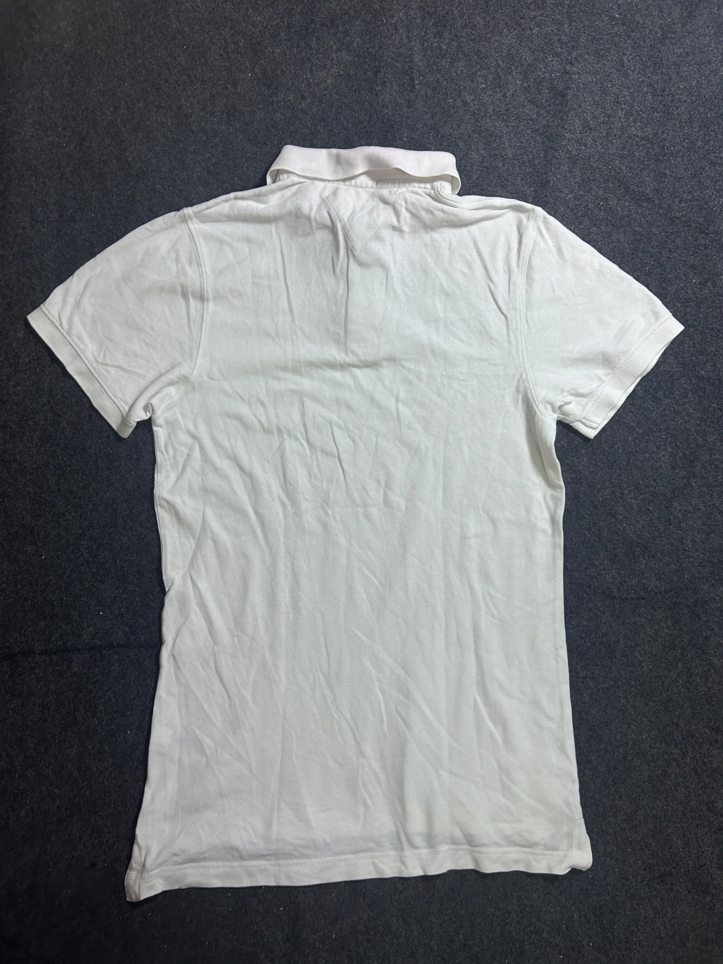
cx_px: 362
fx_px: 724
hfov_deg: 53.1
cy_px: 482
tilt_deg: -60.2
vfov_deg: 67.3
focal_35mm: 26
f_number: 1.5
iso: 100
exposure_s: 1/100
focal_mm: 5.7
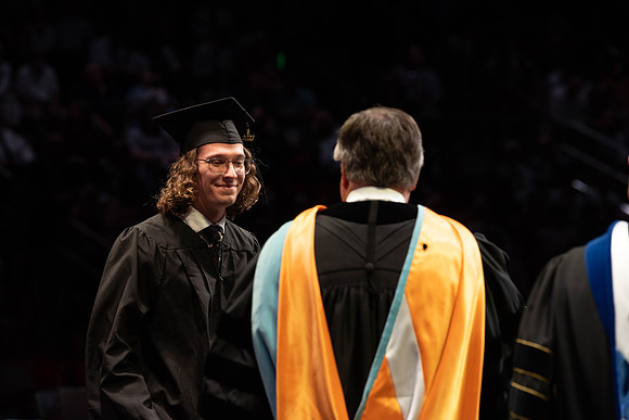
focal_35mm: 160
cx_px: 314
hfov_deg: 12.8
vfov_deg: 8.6
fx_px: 2796
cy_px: 210
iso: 1600
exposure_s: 1/320
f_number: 4.5
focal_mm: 160
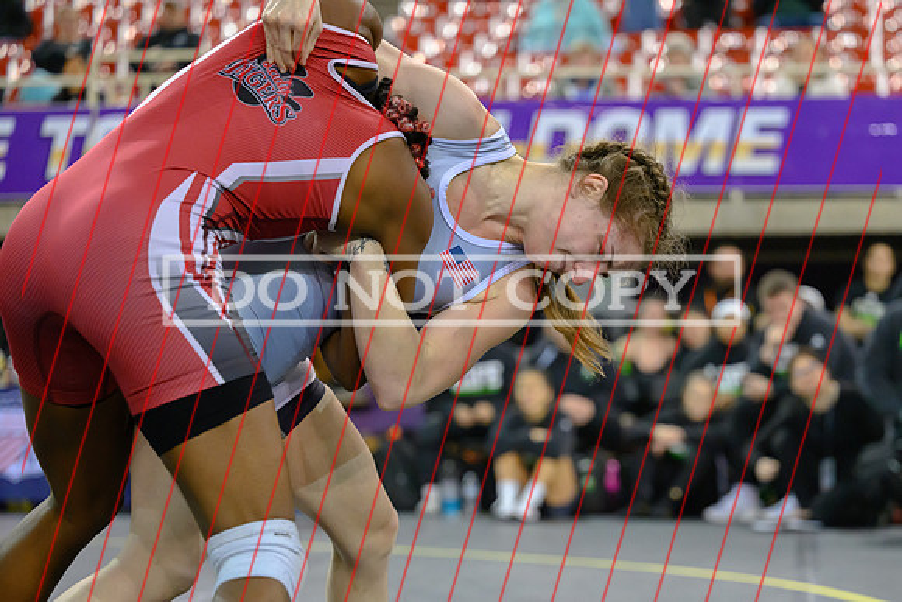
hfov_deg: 22.1
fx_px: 2302
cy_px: 359
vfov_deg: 14.9
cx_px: 538
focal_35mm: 92
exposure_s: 1/800
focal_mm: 77
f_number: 2.8
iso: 5600
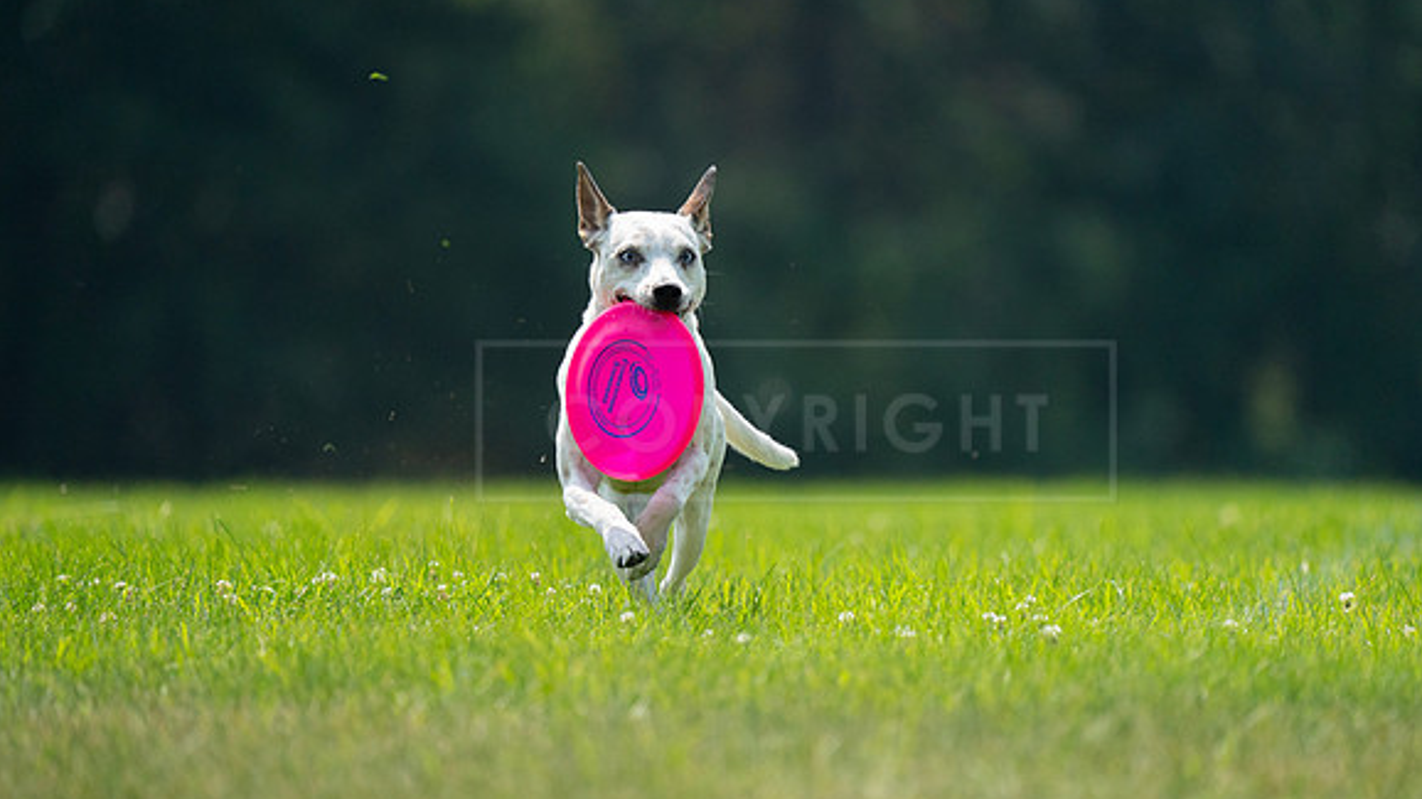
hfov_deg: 3.4
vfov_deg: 1.9
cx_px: 711
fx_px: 23790
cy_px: 463
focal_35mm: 631
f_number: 6.3
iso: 2000
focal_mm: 600
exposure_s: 1/4000
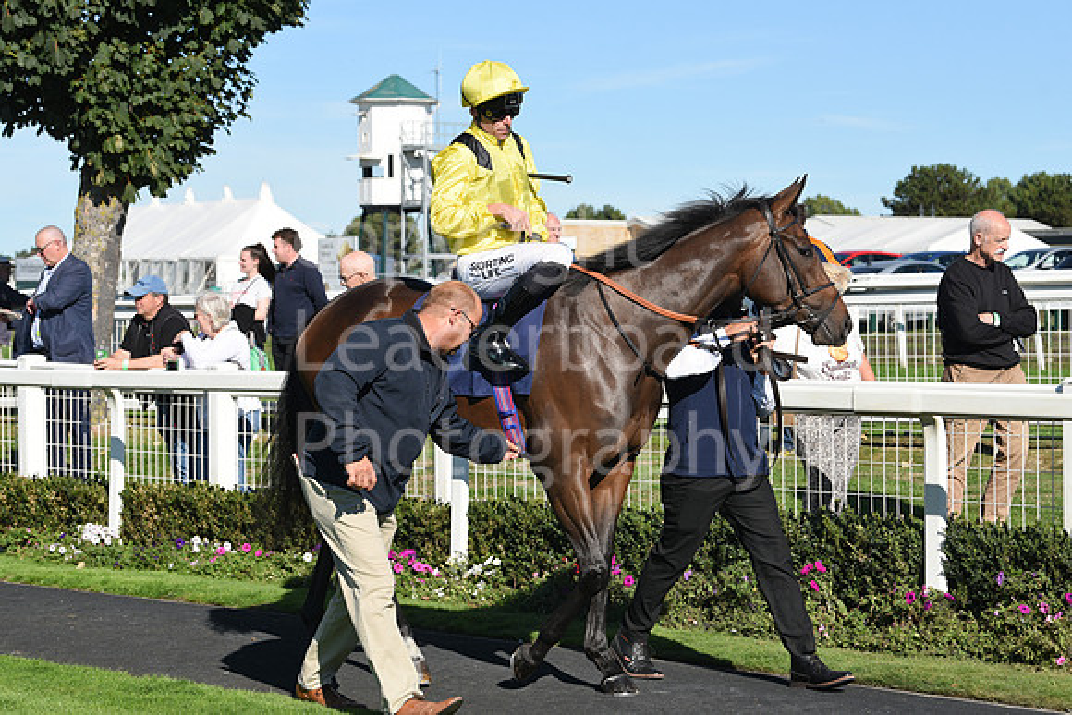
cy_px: 358
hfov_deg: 22.6
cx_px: 536
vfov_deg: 15.2
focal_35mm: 90
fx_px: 2681
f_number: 6.3
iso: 400
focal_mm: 90
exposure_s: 1/2000
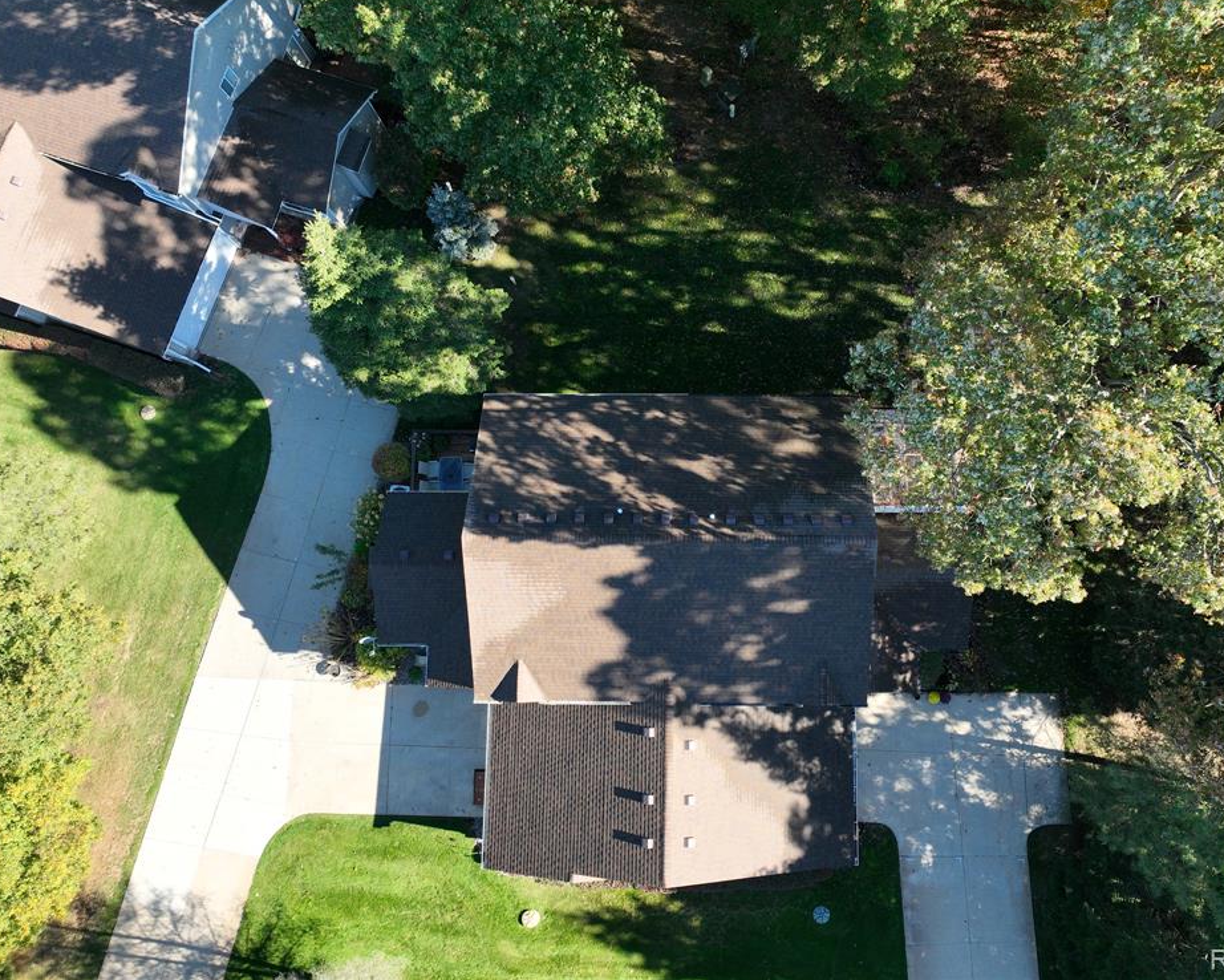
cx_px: 665
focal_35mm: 26
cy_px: 472
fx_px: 942
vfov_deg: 54.9
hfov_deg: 65.9
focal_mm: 12.29
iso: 210
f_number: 2.8
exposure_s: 1/640
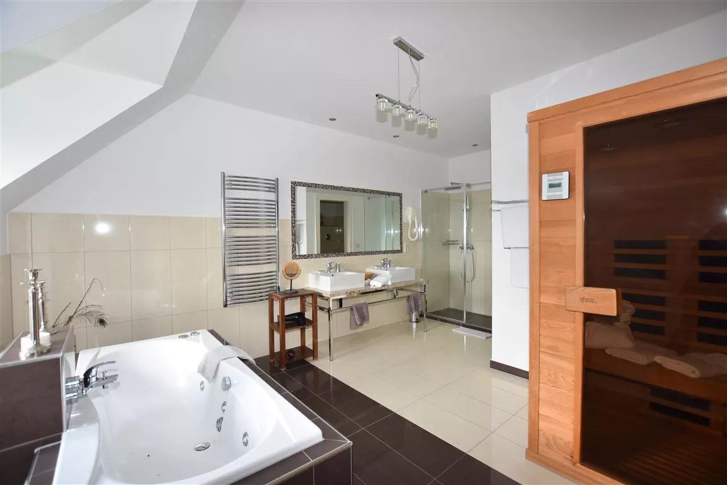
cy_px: 242
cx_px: 364
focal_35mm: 15
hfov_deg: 100.4
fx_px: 303
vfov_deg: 77.3
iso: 640
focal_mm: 10
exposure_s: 1/60
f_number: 4
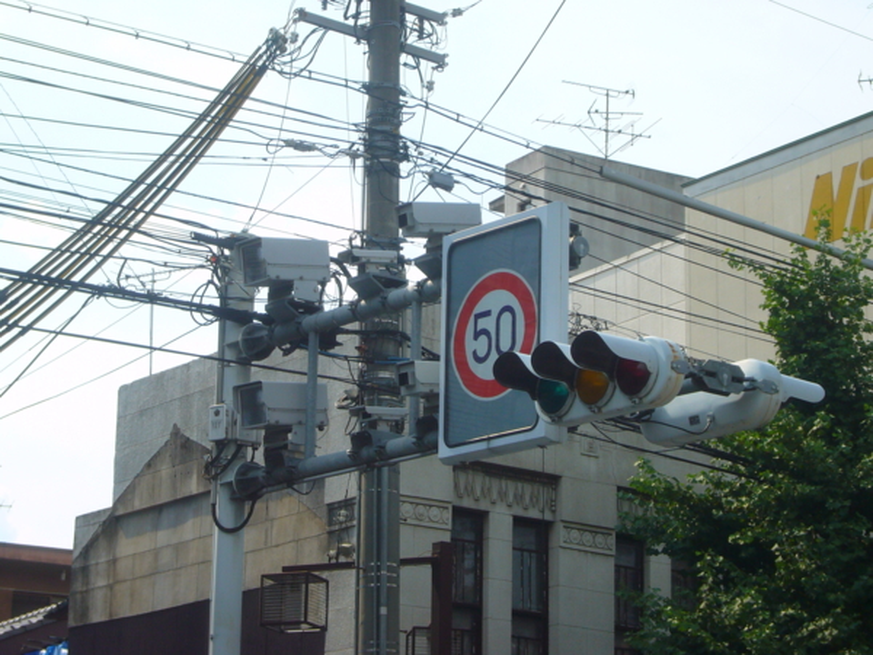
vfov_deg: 14.5
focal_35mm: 102
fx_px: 2572
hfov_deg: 19.3
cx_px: 436
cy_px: 328
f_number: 5.6
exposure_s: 1/400
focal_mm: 16.8
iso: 80
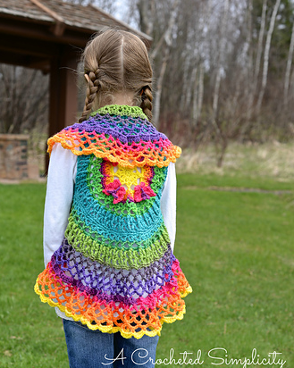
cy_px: 205
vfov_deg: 33.0
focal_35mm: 57
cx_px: 147
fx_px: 621
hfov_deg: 26.6
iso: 100
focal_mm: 50
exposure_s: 1/400
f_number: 5
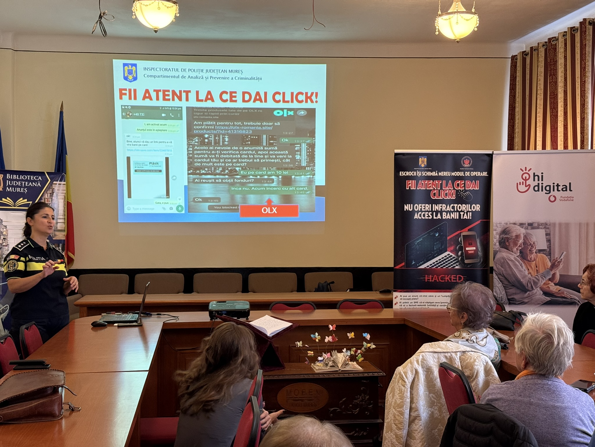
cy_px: 224
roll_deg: +0.2
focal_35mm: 48
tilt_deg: +0.1
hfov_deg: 39.7
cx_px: 298
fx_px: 825
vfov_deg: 30.3
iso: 160
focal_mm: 6.76
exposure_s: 1/50
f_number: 1.78
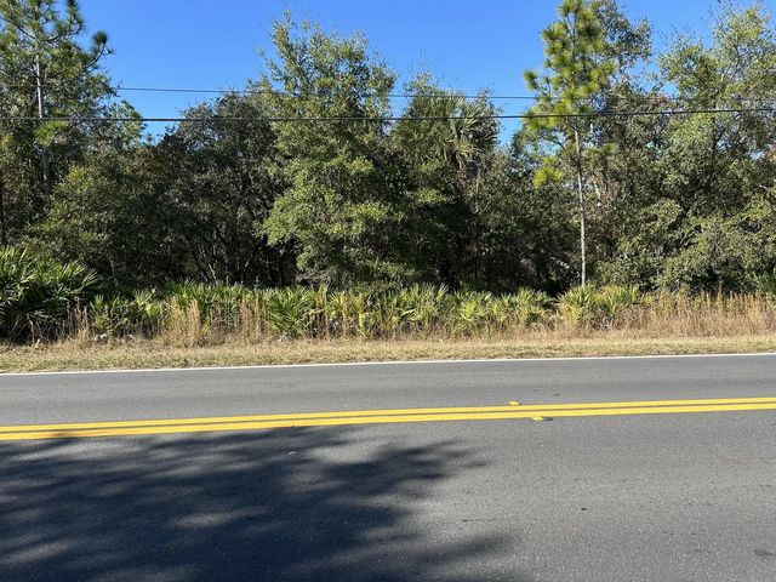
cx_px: 388
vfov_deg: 53.1
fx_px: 583
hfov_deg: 67.3
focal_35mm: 26
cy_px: 291
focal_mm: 5.7
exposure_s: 1/1808
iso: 50
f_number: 1.5
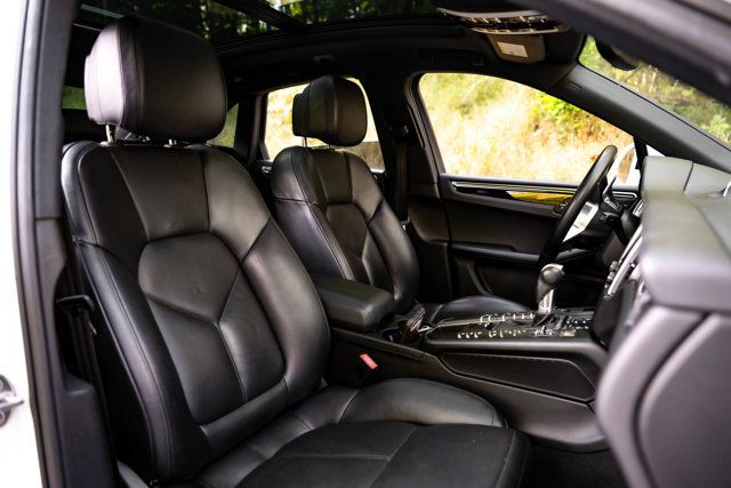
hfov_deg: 69.4
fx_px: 528
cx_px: 366
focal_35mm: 26
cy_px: 244
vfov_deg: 49.6
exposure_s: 1/125
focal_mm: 26
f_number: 2.8
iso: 1600
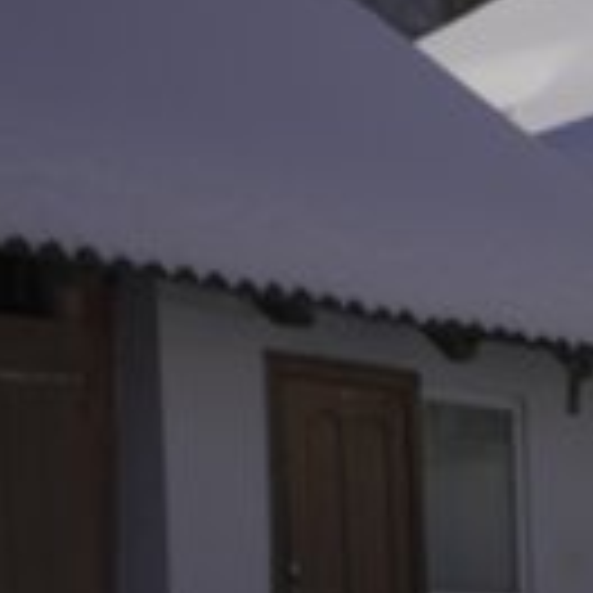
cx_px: 809
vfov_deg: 11.6
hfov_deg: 11.4
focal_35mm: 149
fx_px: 2888
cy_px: 577
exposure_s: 1/3200
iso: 100
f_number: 4.5
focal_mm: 58
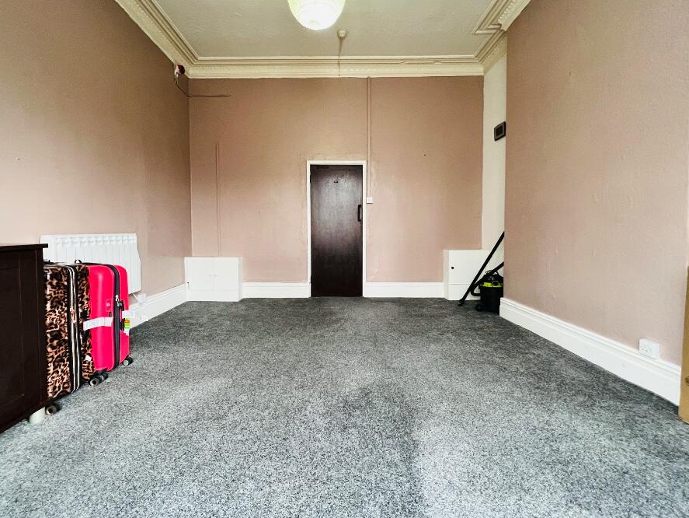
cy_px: 243
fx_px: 299
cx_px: 336
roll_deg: -0.4
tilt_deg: -3.1
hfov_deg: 98.1
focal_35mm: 15
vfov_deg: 81.7
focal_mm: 1.57
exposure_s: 1/56
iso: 400
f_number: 1.8
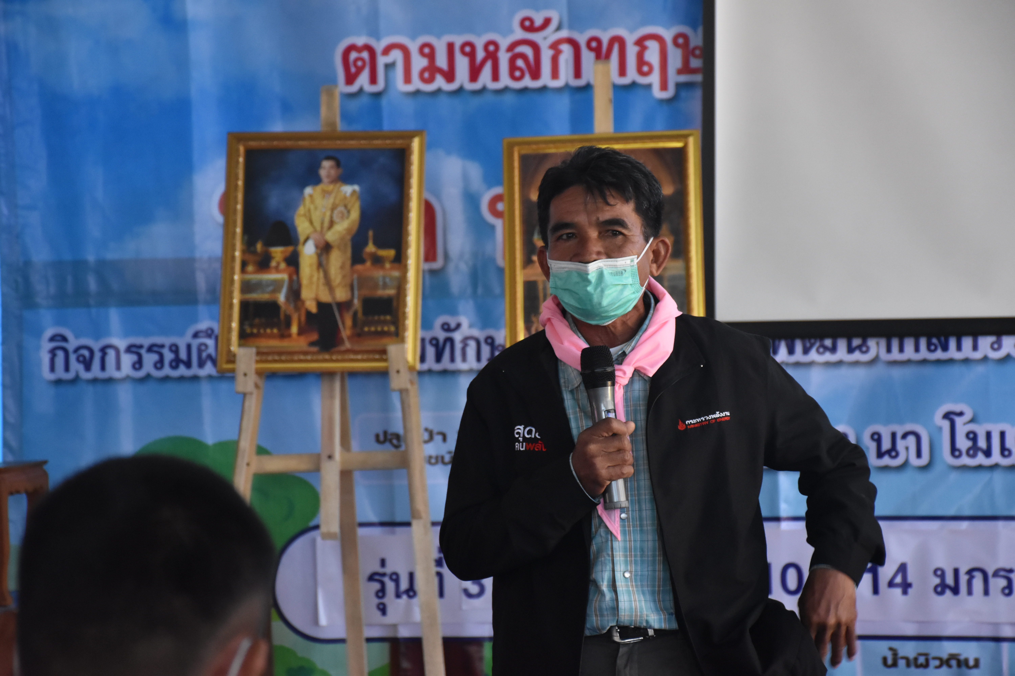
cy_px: 338
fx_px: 3806
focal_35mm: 135
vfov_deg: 10.2
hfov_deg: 15.2
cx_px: 508
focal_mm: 90
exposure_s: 1/160
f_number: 5.6
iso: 2500
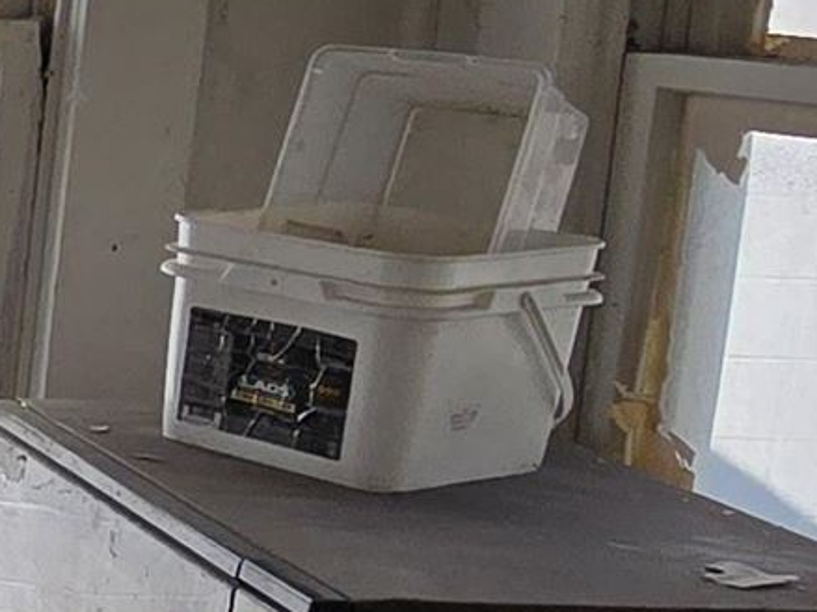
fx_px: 2147
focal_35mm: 91
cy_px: 517
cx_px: -1051
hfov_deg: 14.9
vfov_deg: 16.1
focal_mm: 2.2
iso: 50
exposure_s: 1/2128
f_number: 2.2
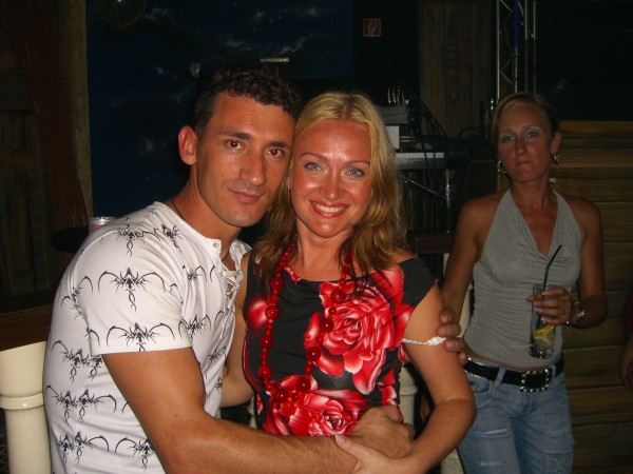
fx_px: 695
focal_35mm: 38
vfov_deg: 37.7
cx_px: 316
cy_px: 237
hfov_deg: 49.0
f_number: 2.8
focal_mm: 7.9
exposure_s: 1/60
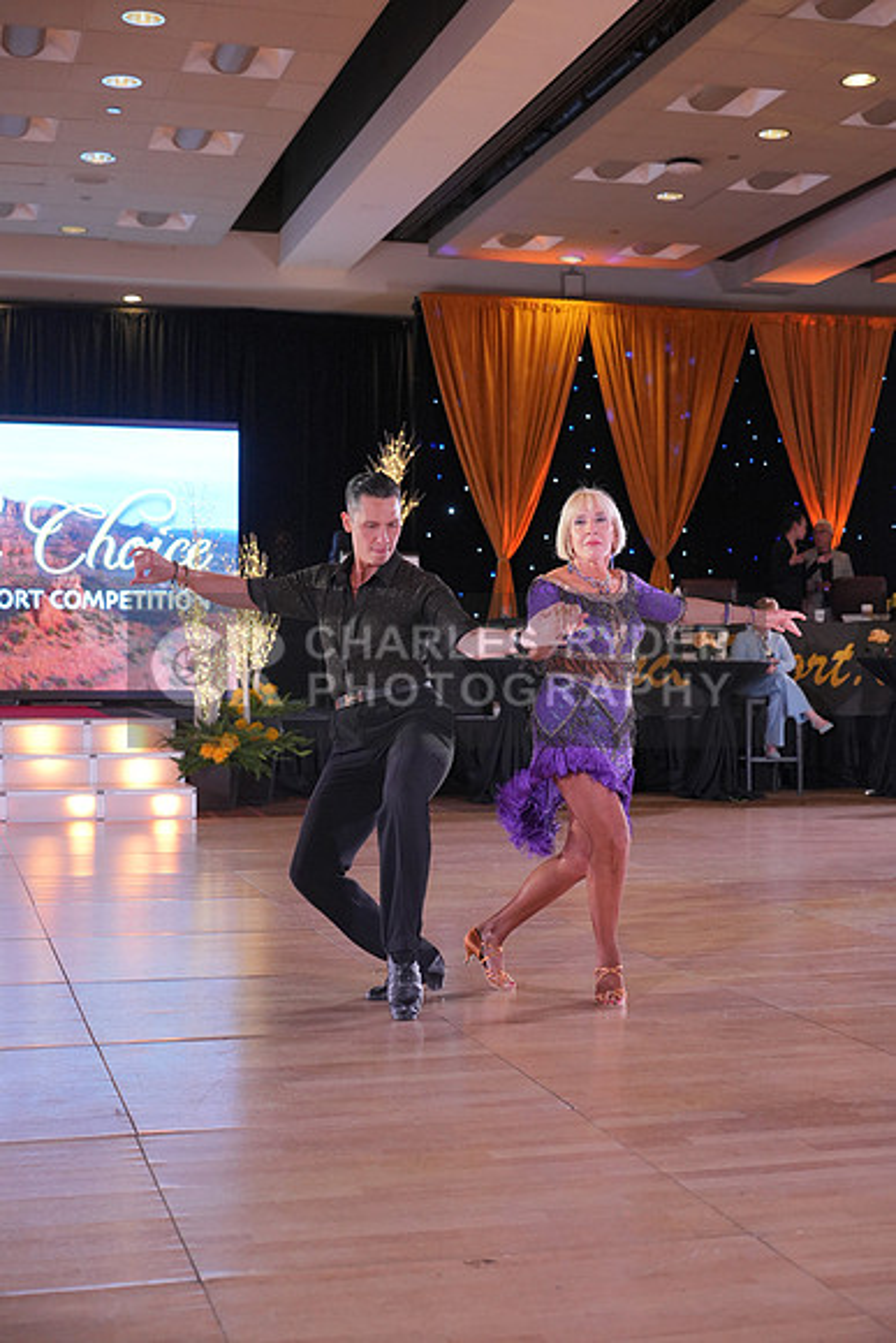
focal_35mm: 50
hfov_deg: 27.0
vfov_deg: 39.6
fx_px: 1865
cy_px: 672
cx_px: 448
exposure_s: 1/400
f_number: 4
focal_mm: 50
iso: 2000
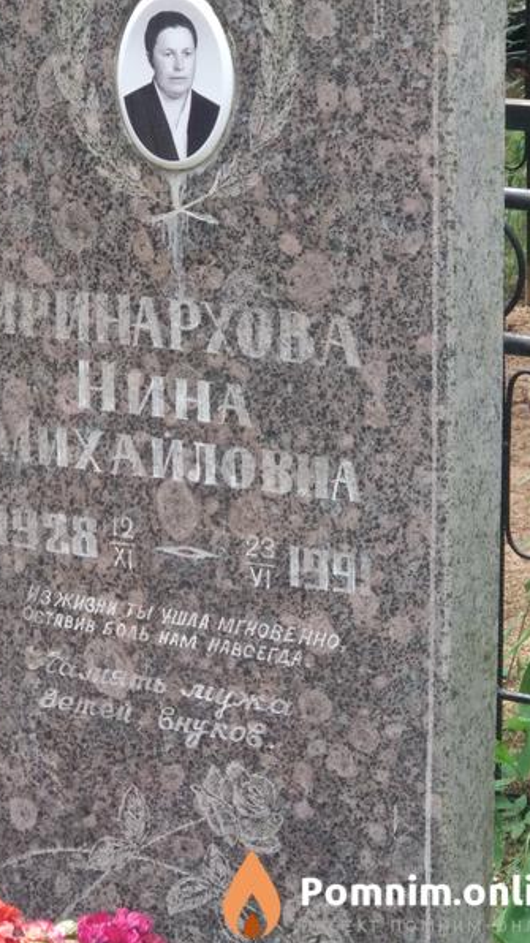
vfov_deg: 36.6
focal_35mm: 57
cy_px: 472
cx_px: 231
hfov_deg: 21.1
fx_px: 1425
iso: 250
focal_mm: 5.99
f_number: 2.6
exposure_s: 1/60
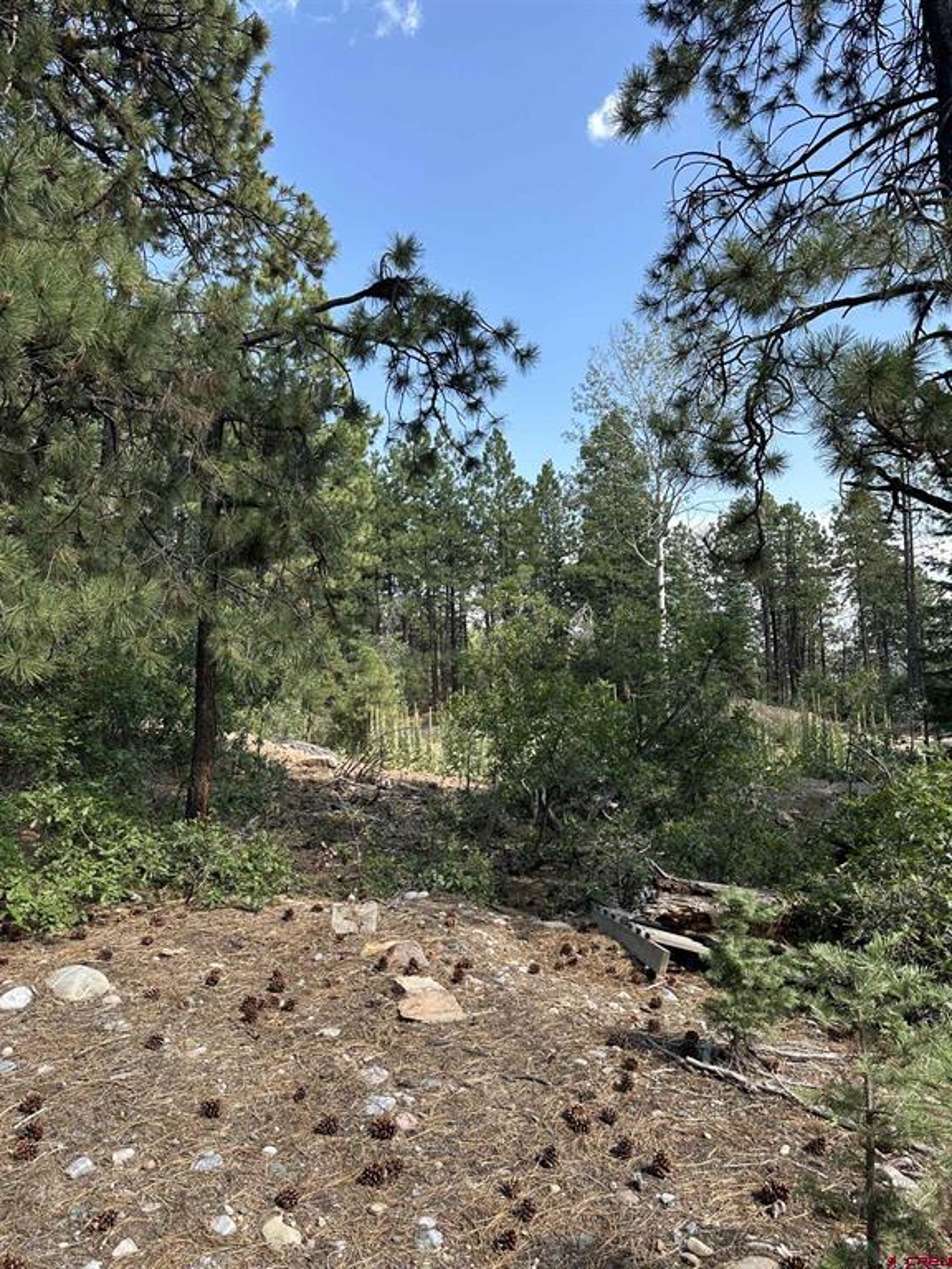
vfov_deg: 71.6
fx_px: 880
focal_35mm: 24
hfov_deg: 56.8
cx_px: 476
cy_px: 634
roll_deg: +2.1
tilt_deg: +2.7
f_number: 1.78
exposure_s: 1/1517
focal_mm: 6.86
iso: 80
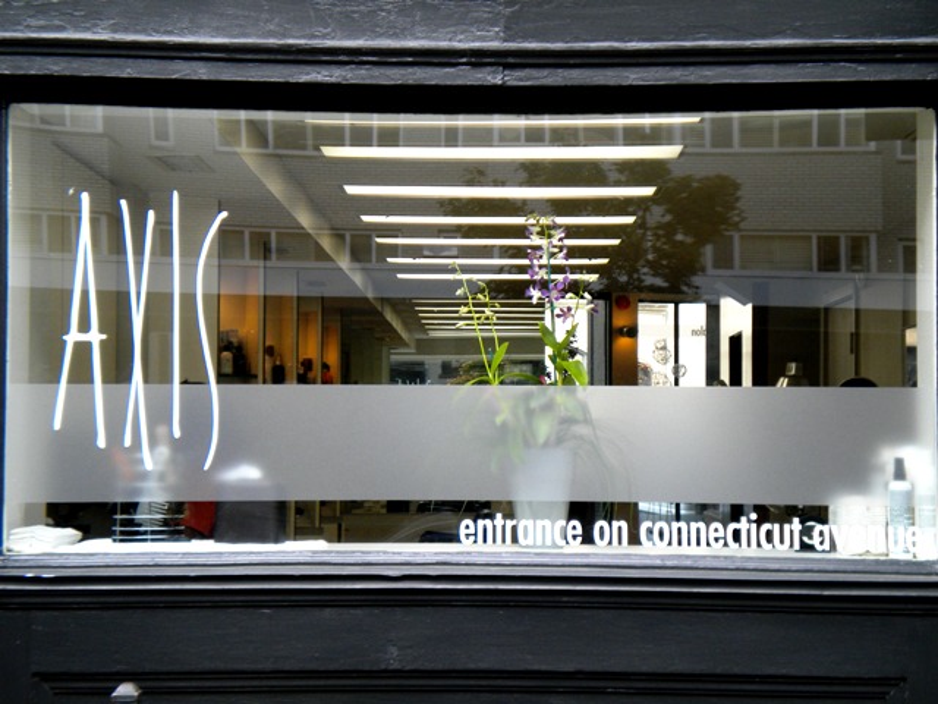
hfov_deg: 28.6
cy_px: 352
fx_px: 1843
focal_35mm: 68
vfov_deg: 21.6
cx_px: 469
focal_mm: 12.3
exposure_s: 1/123
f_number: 4.6
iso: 146
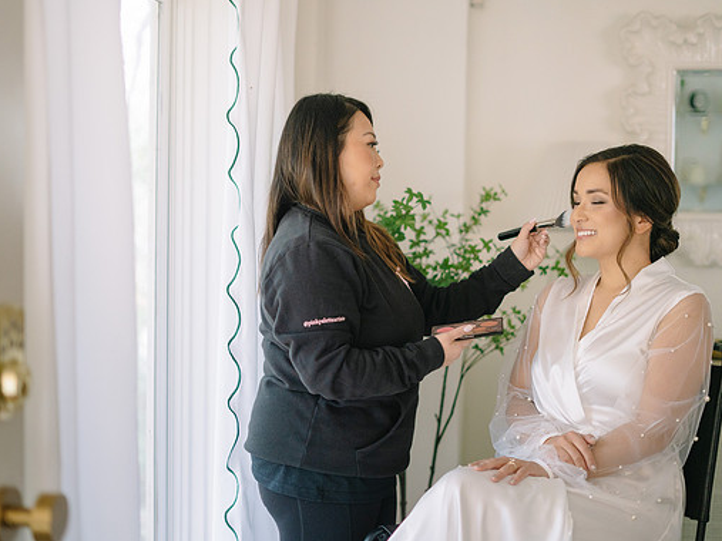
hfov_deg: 34.9
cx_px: 372
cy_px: 273
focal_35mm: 55
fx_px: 1147
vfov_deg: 26.5
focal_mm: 50
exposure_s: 1/200
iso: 1600
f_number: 1.8
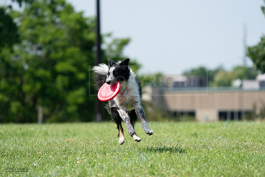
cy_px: 88
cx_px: 132
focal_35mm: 332
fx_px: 2444
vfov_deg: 4.1
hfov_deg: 6.2
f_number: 6.3
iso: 1250
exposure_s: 1/4000
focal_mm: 332
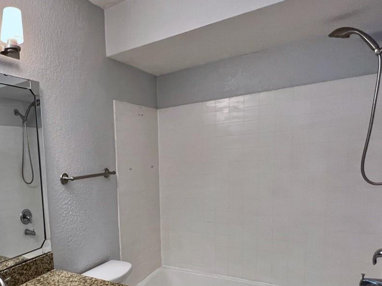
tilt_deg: -8.0
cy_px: 204
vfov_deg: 51.4
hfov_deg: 61.2
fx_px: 287
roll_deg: +3.8
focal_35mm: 26
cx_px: 71
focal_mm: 1.57
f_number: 1.8
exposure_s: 1/60
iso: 160
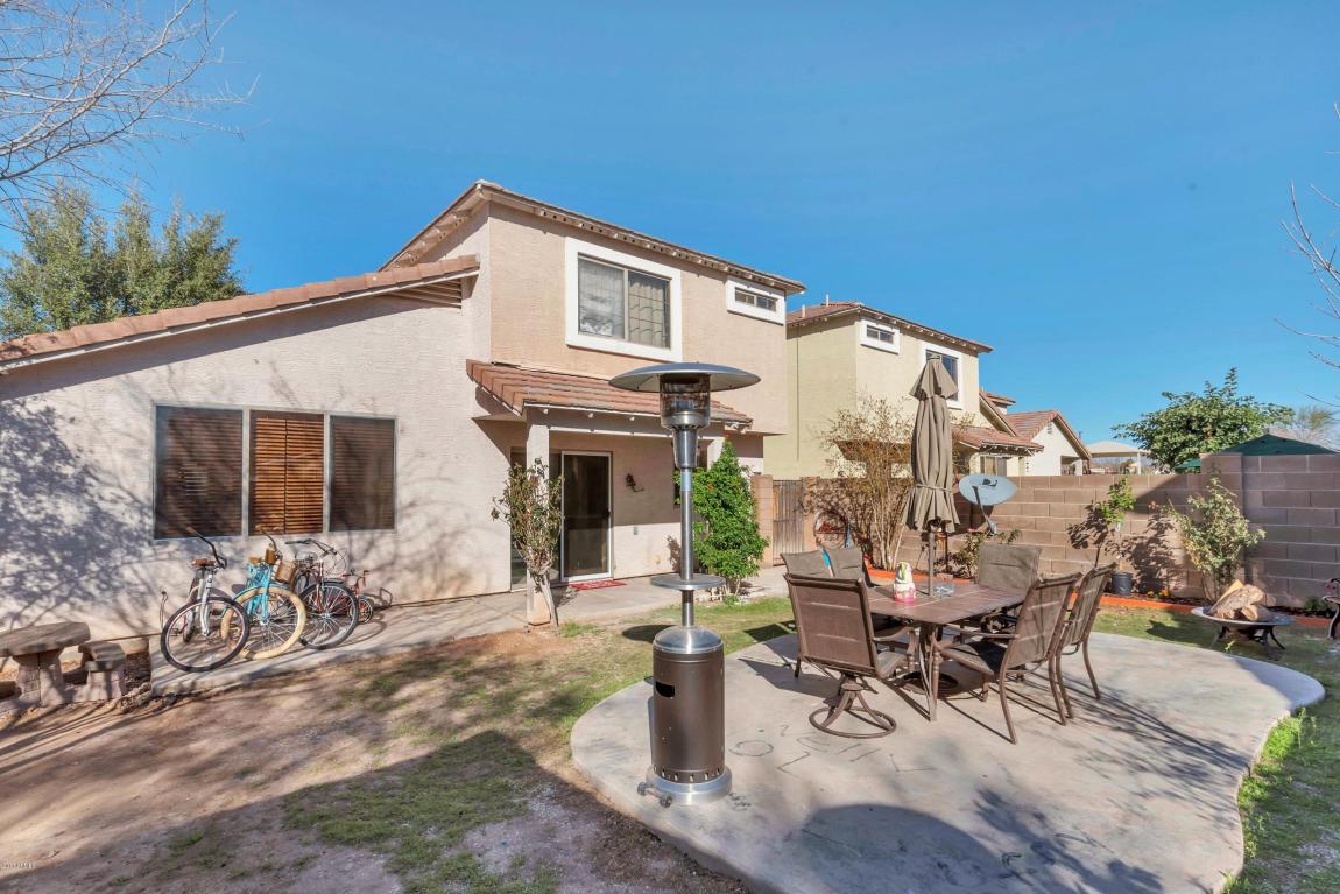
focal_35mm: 16
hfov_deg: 96.7
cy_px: 447
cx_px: 670
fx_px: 596
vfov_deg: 73.8
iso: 320
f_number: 13
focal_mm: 16
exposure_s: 1/640
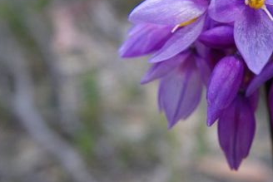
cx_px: 221
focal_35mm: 69
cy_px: 54
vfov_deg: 19.7
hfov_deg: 28.6
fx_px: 523
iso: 64
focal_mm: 6.1
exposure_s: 1/50
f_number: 3.8
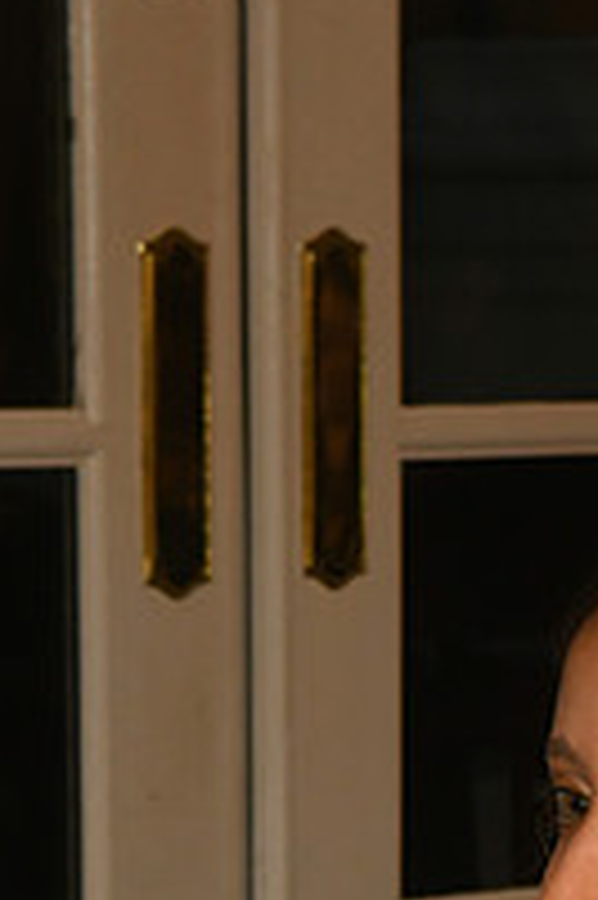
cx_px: 686
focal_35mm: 239
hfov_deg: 5.7
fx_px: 5976
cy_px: 1242
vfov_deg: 8.5
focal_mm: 55
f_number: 5.6
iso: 1000
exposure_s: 1/60
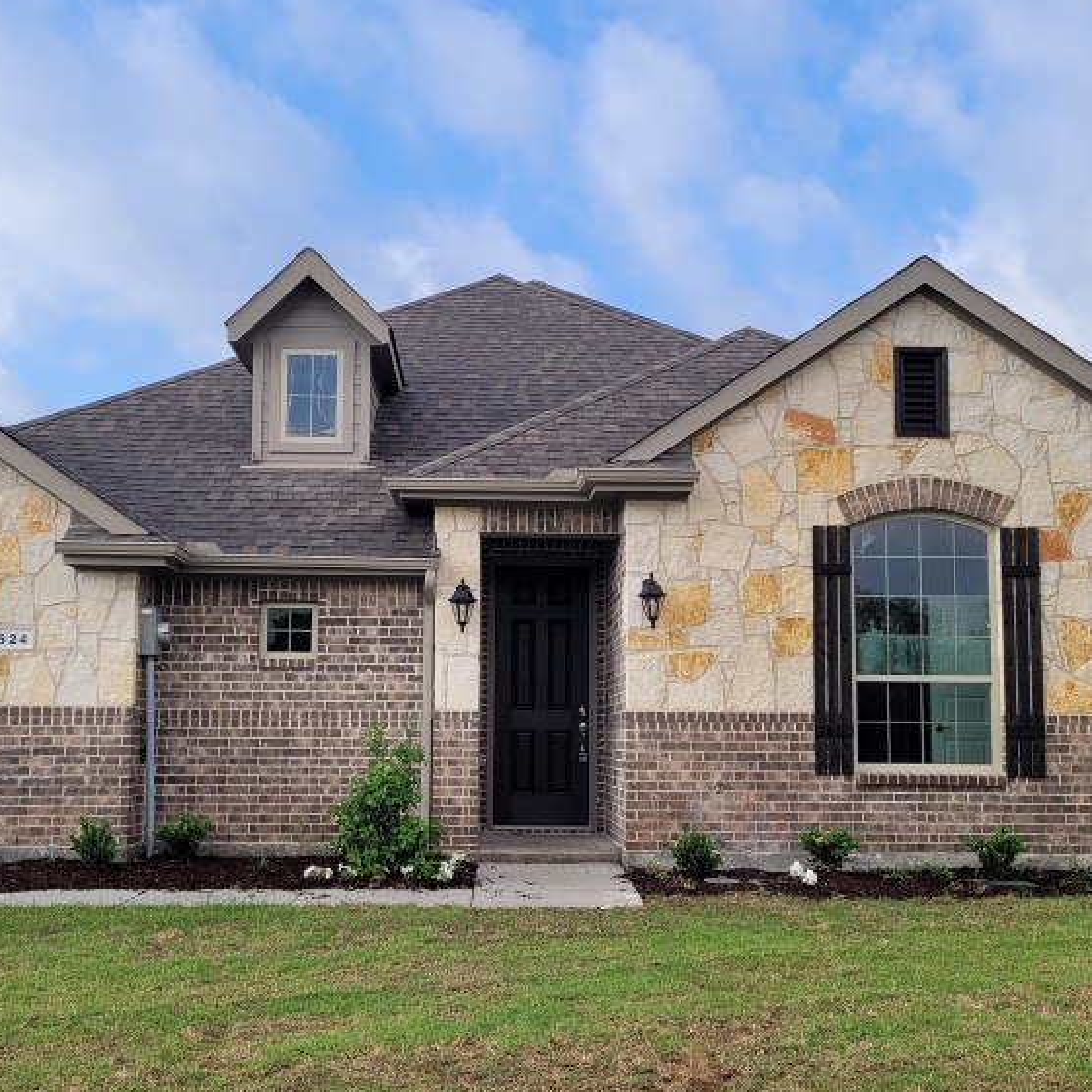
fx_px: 1499
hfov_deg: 40.0
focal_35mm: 42
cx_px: 548
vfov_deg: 40.0
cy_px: 608
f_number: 1.8
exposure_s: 1/1279
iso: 40
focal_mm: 5.4
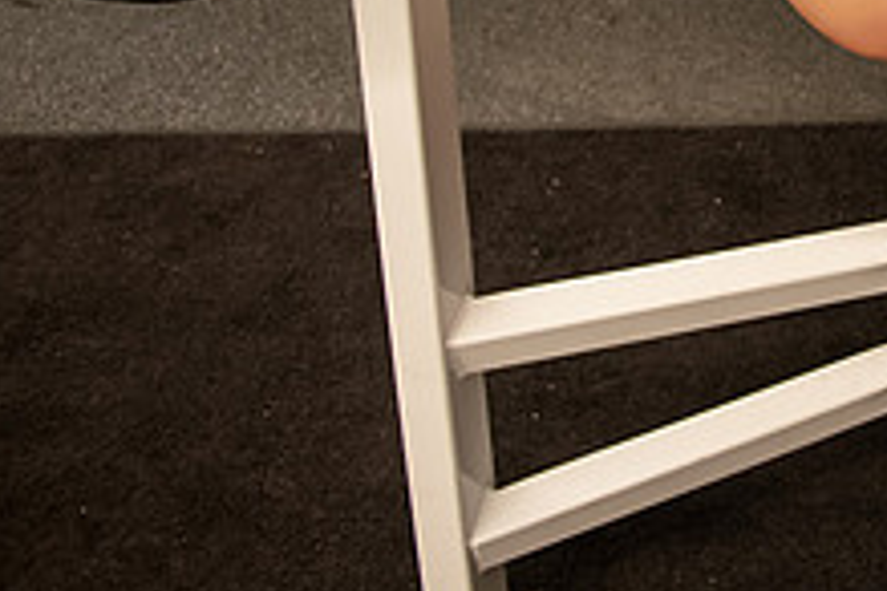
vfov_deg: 18.7
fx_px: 1700
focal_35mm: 69
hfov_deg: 25.7
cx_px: 1102
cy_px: -123
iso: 1000
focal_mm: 26
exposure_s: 1/200
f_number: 3.2
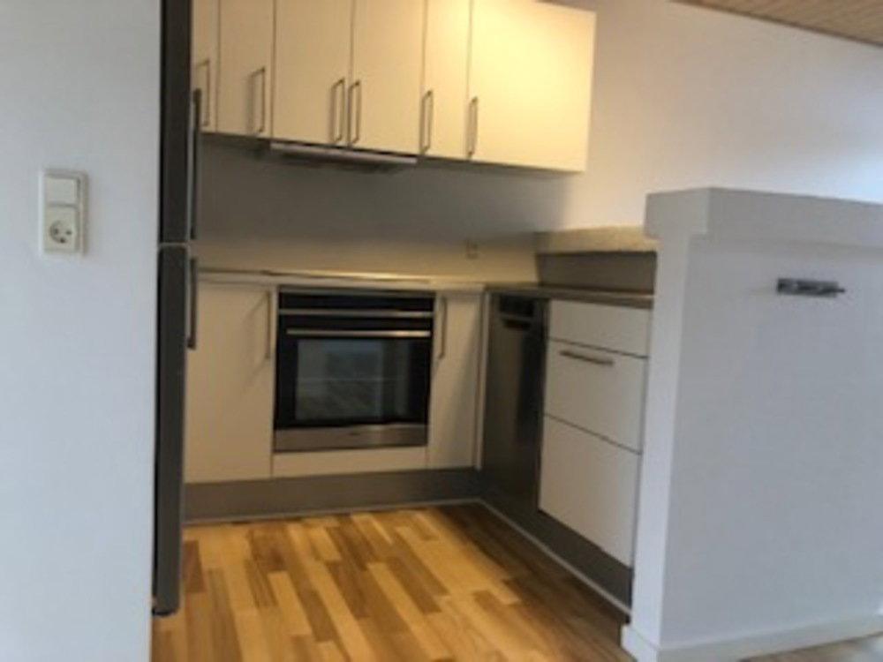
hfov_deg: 63.4
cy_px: 331
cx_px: 442
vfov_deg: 49.7
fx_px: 714
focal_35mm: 28
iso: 80
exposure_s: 1/17
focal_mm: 3.99
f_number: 1.8
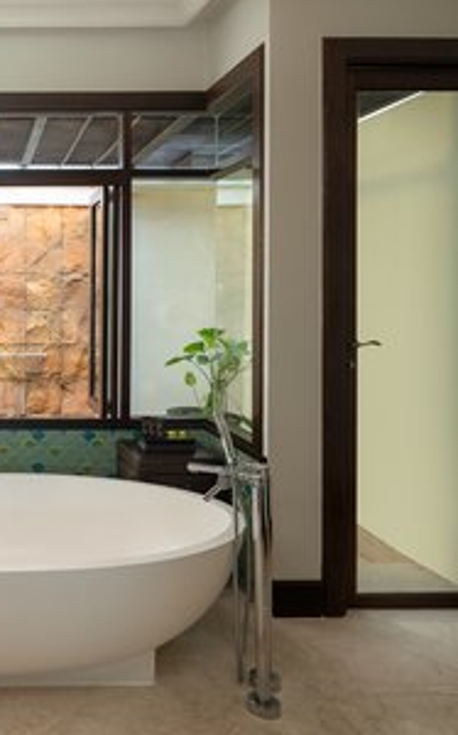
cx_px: -32
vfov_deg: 61.3
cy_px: 366
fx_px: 620
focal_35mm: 31
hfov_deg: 35.4
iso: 320
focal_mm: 19
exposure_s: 1/5
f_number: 8
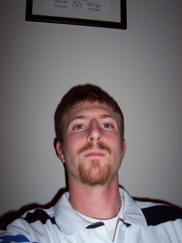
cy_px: 122
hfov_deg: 38.7
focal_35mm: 37
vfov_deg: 50.1
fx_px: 259
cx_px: 91
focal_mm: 5.6
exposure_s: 1/60
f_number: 2.8
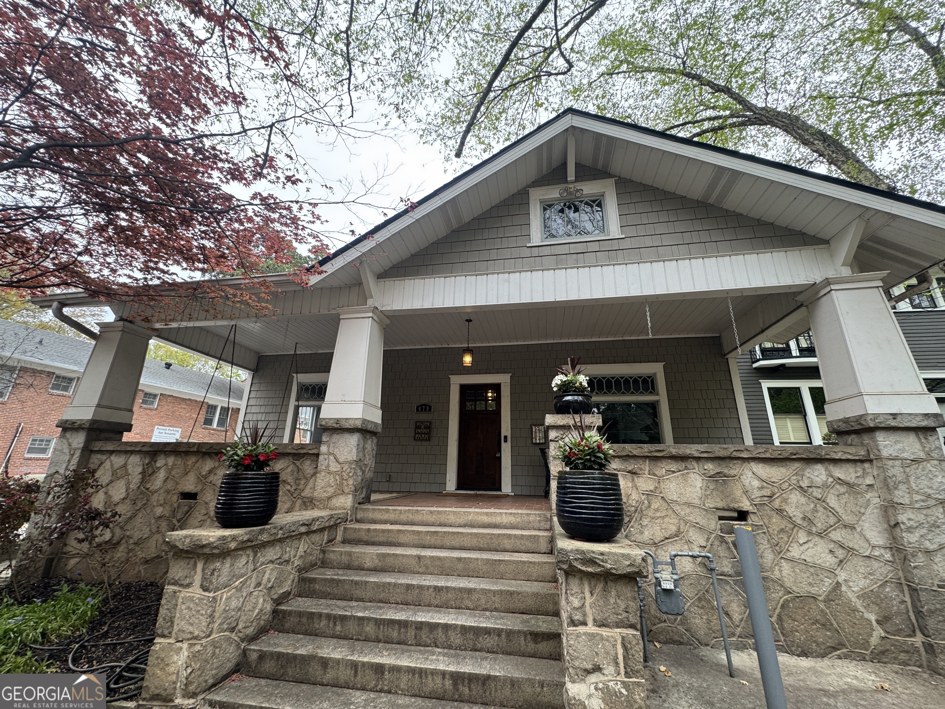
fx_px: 382
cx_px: 472
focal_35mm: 14
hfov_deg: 102.1
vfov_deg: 85.7
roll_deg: -0.9
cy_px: 354
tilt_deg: +17.1
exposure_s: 1/120
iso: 80
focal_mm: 2.22
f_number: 2.2
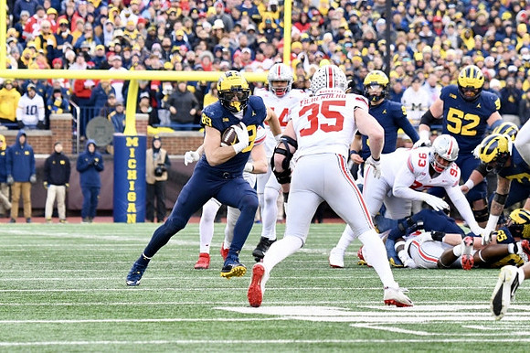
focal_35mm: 315
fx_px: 4635
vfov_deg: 4.4
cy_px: 176
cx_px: 265
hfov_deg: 6.5
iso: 2500
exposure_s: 1/1000
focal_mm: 210
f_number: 5.3
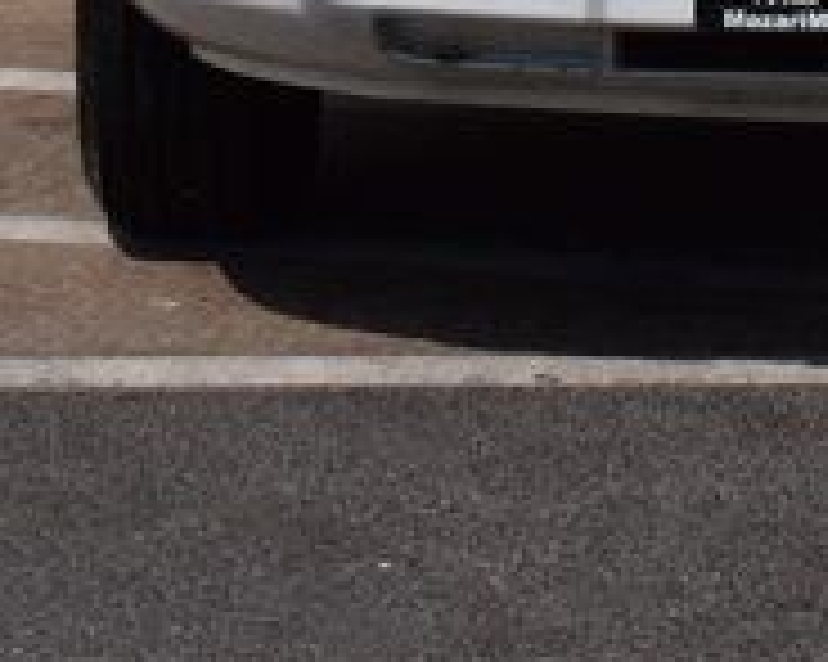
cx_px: 855
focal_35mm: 251
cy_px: -847
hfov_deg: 7.7
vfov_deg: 5.9
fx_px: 6148
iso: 200
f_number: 13
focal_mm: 32
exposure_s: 1/800
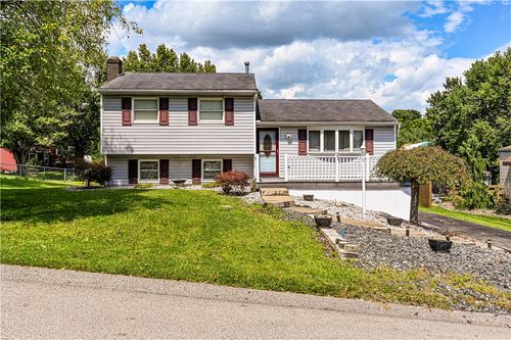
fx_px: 426
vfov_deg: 43.6
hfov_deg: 61.9
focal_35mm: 30
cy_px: 170
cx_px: 256
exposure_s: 1/250
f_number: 8
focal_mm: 30
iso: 100
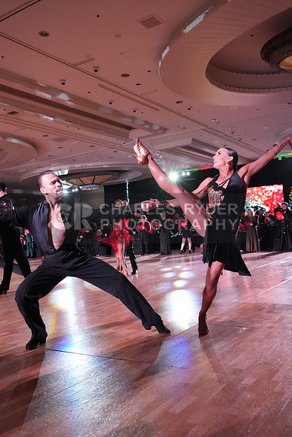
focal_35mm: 32
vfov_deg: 58.7
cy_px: 218
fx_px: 389
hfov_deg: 41.1
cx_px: 146
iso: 6400
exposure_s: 1/320
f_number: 5
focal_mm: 32
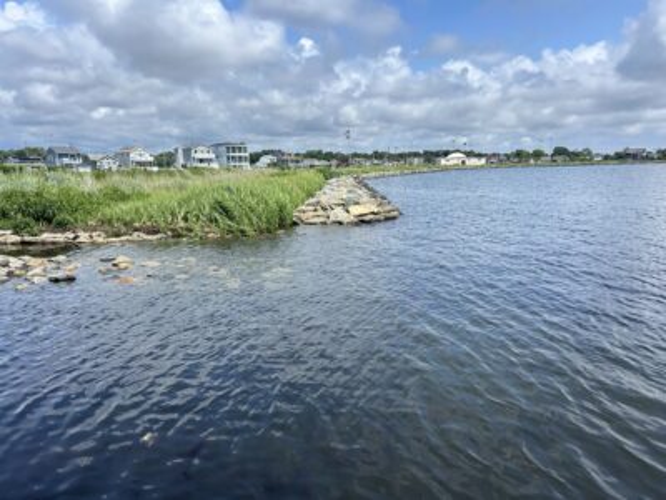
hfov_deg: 67.3
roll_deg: +1.1
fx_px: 500
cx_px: 333
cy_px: 250
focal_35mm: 26
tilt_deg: -10.0
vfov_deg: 53.1
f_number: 1.5
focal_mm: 5.7
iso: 50
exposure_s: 1/2299
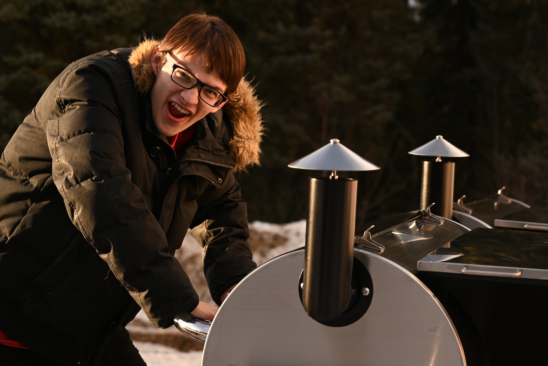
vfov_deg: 14.2
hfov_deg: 21.2
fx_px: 1461
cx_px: 294
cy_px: 223
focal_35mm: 96
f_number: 4.5
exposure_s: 1/250
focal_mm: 70
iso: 125
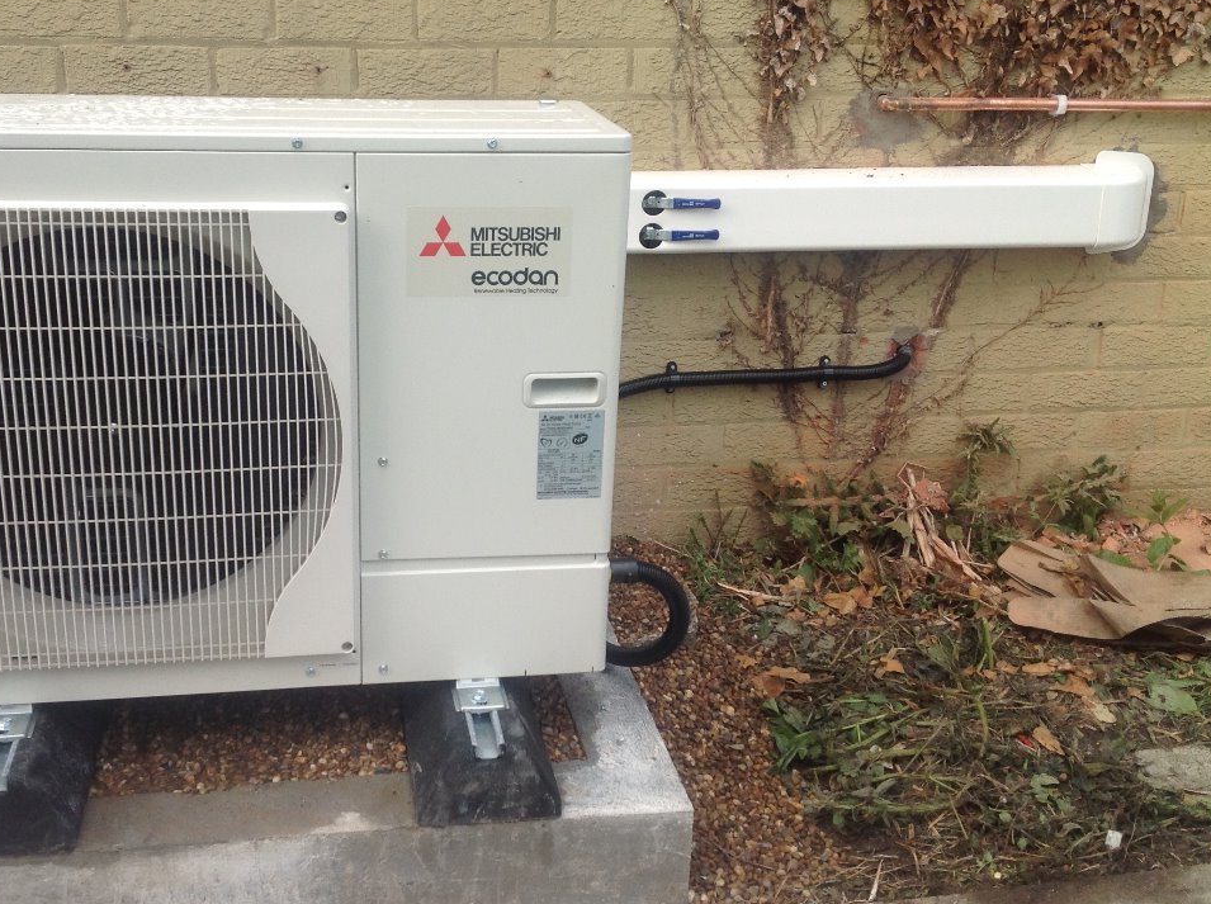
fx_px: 1537
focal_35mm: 44
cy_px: 417
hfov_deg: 42.8
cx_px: 482
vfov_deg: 32.8
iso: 50
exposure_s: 1/540
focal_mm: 4.28
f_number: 2.4
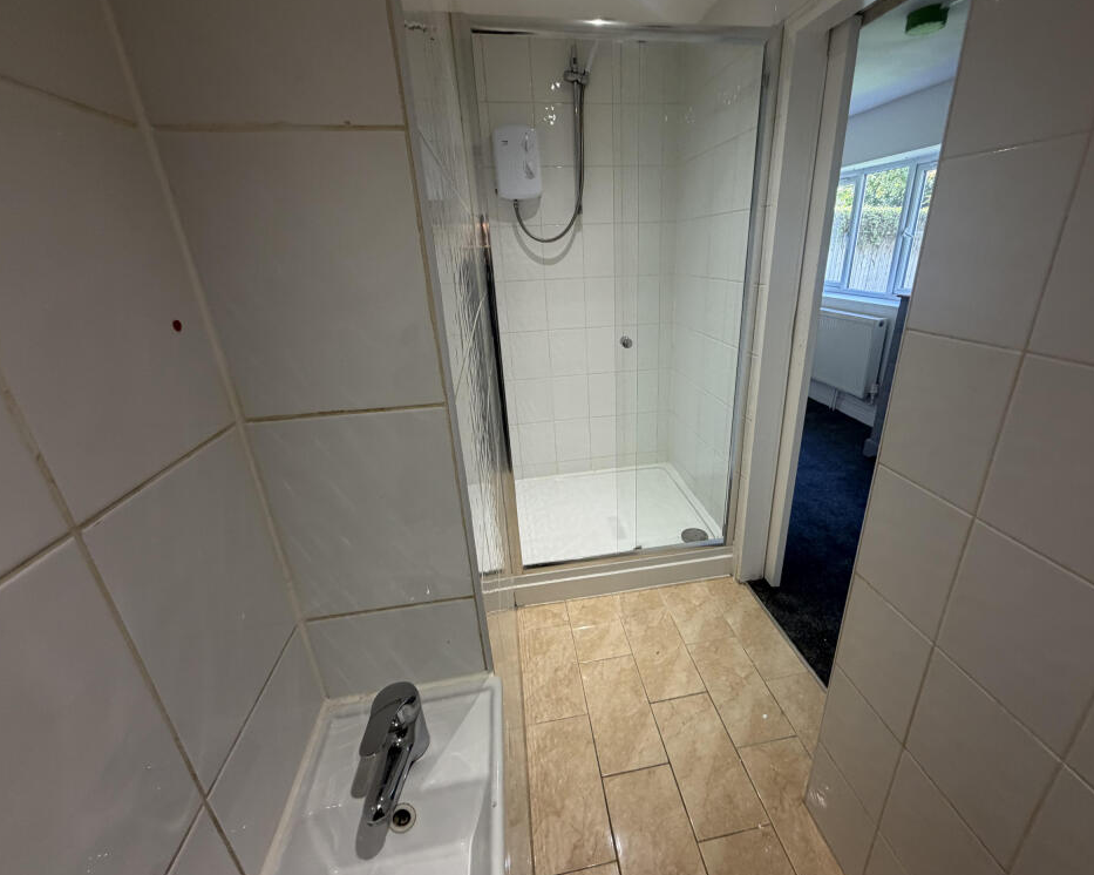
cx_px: 592
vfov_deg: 84.0
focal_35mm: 15
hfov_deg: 96.6
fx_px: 486
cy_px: 433
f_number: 2.2
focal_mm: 2.22
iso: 160
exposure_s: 1/100
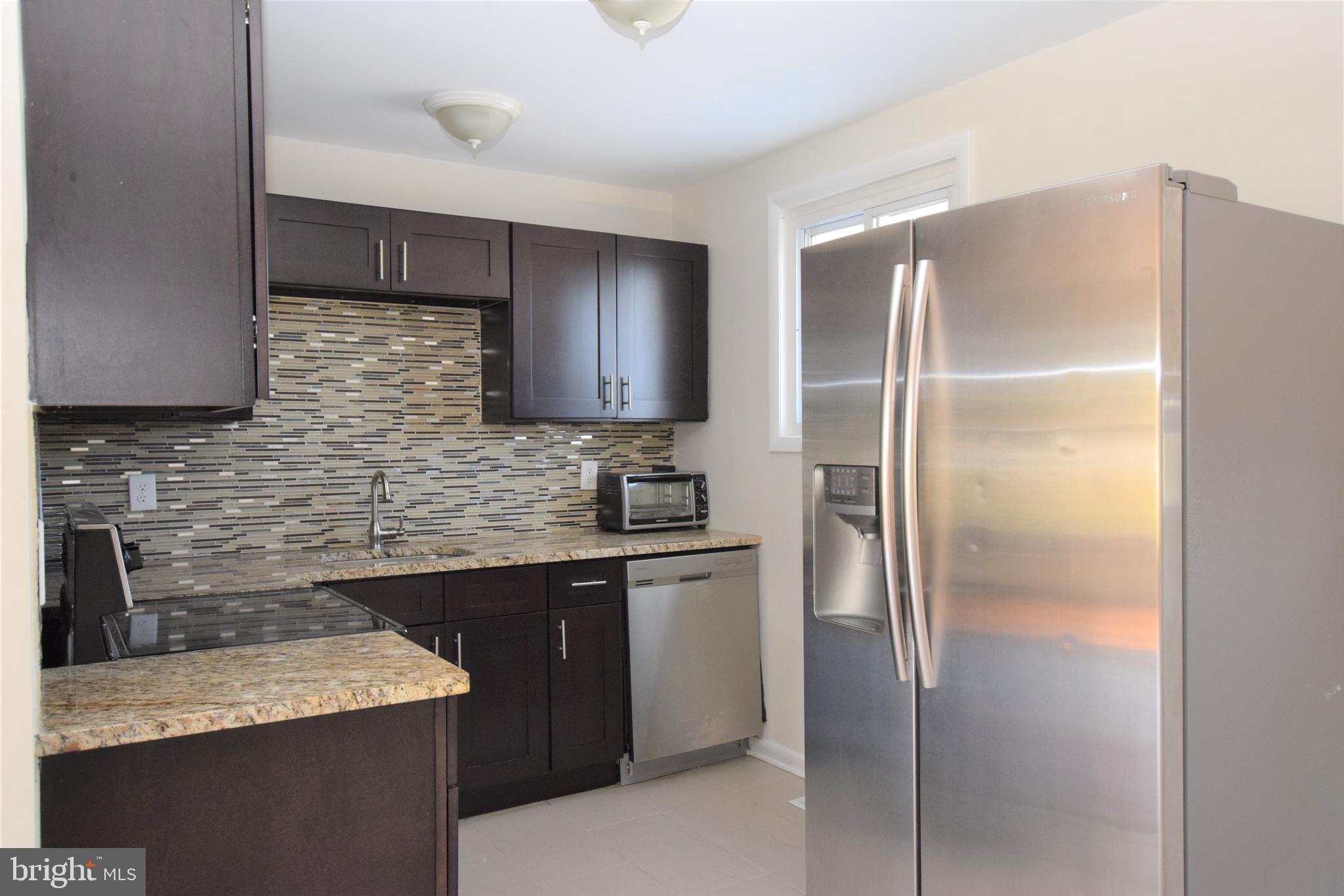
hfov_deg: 67.4
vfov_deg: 47.9
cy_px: 448
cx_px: 672
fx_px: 1008
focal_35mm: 27
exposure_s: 1/200
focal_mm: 18
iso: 1250
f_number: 4
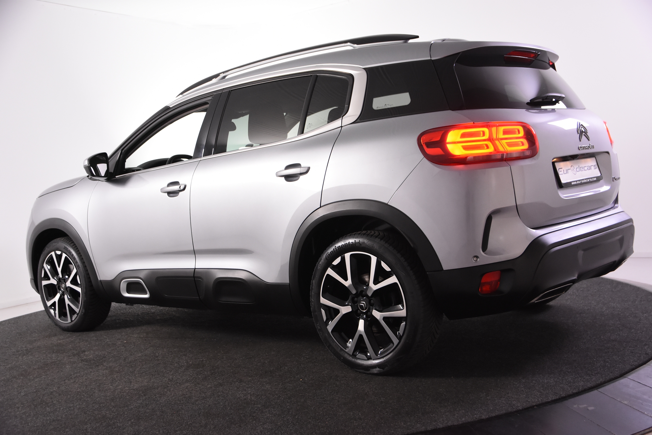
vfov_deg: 31.9
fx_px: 761
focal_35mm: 42
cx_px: 326
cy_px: 218
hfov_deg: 46.4
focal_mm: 28
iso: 1600
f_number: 4
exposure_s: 1/100
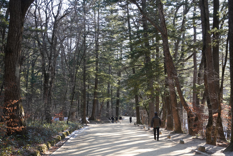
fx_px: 311
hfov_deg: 41.1
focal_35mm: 48
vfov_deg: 28.1
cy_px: 78
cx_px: 116
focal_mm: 48
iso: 1250
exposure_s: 1/100
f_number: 10
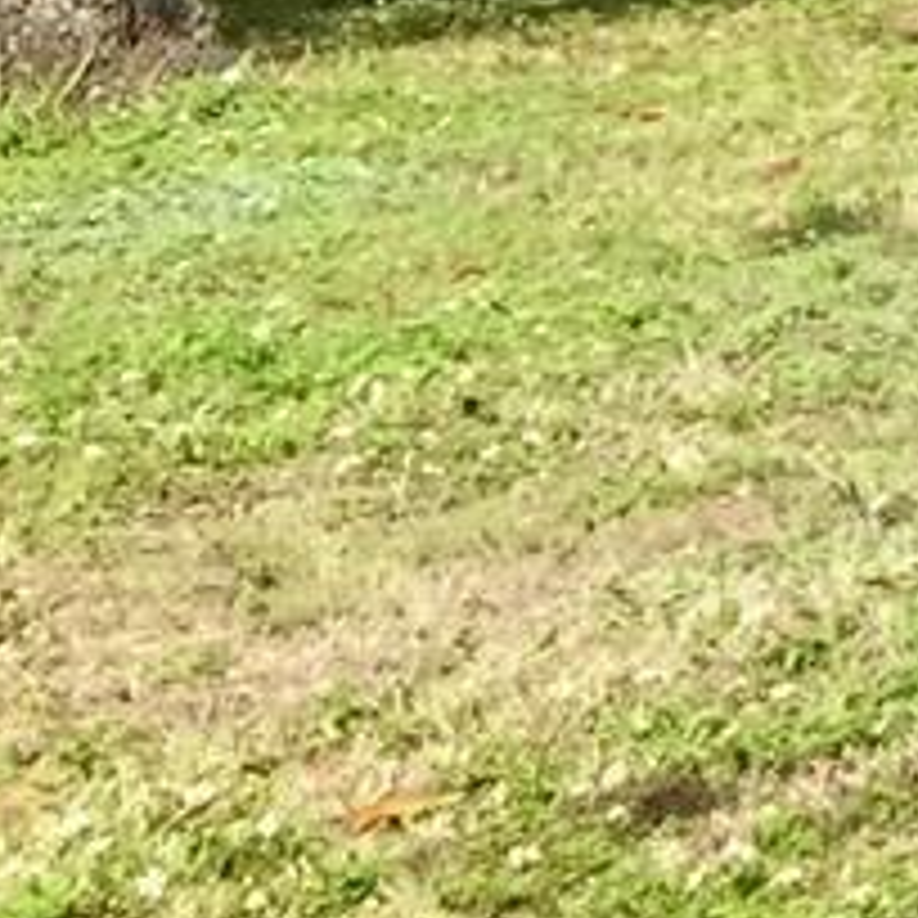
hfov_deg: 6.9
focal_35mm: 201
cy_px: -1030
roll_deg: -0.5
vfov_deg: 8.2
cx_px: 3546
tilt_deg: +3.7
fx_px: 6031
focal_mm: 4.15
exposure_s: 1/1647
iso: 32
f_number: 2.2
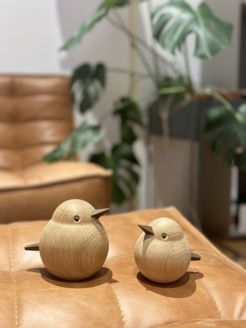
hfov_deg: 30.3
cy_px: 164
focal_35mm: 48
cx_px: 123
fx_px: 455
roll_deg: +0.6
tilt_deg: -7.8
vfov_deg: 39.7
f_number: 1.78
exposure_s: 1/50
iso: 100
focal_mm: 6.86
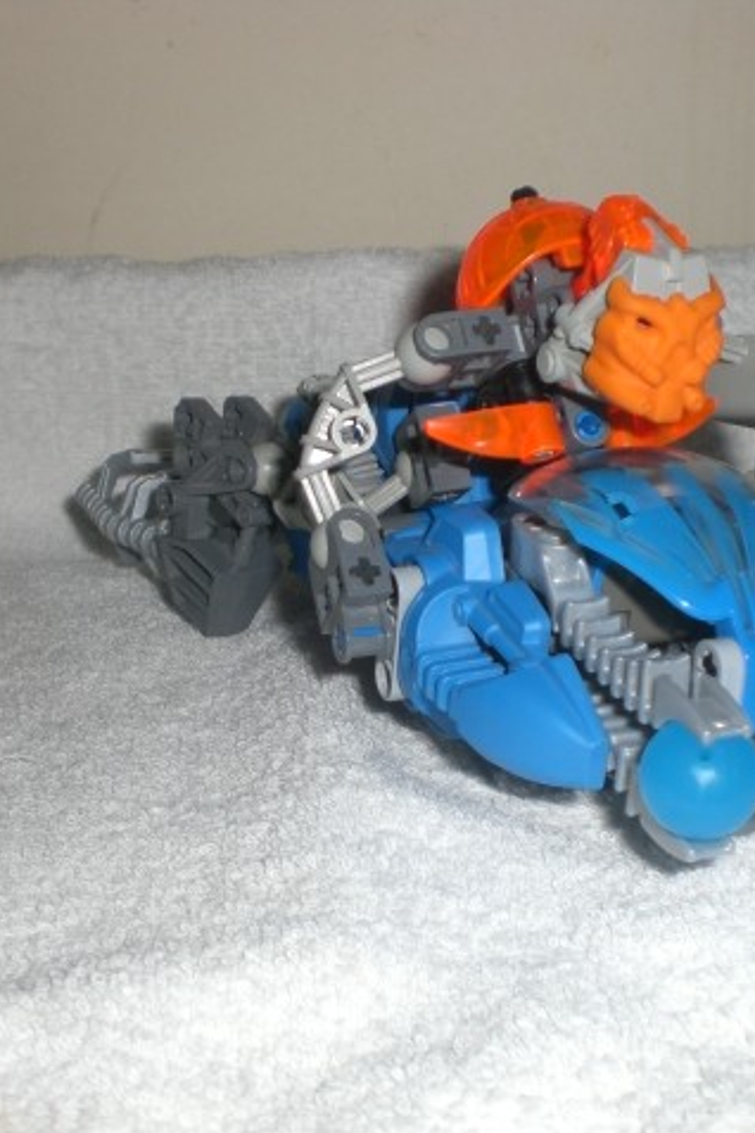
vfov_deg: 37.5
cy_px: 565
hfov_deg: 25.4
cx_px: 506
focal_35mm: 53
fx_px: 1667
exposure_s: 1/60
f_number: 3.1
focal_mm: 6.3
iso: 50
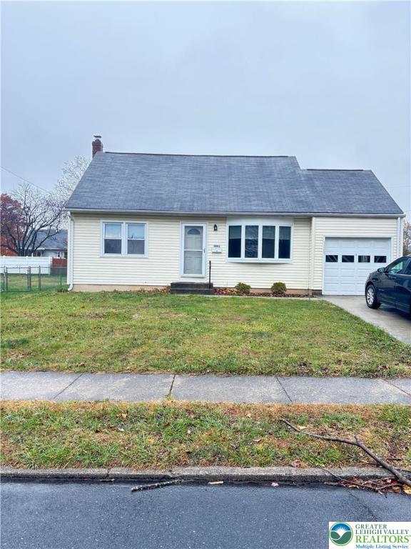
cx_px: 206
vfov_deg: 67.3
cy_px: 274
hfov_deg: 53.1
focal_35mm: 26
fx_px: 412
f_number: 1.6
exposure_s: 1/87
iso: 125
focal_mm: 5.96
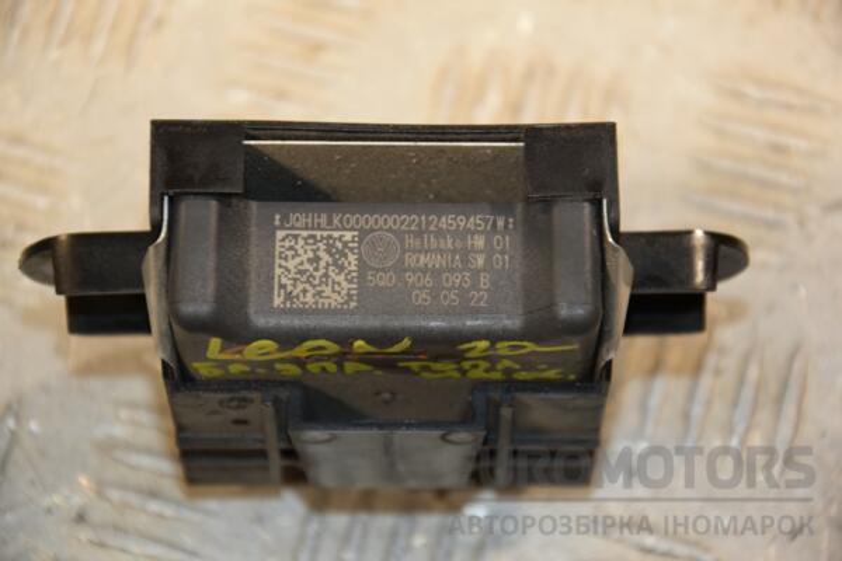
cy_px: 280
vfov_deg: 8.7
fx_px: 3683
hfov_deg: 13.0
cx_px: 421
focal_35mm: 158
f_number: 5.6
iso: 800
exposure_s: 1/200
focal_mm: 105
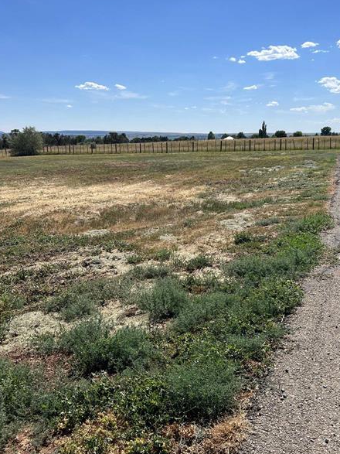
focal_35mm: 34
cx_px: 178
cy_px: 240
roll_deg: +0.6
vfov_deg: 53.9
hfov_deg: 41.8
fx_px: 445
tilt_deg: -12.7
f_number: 1.5
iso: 50
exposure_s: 1/6579
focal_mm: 5.7
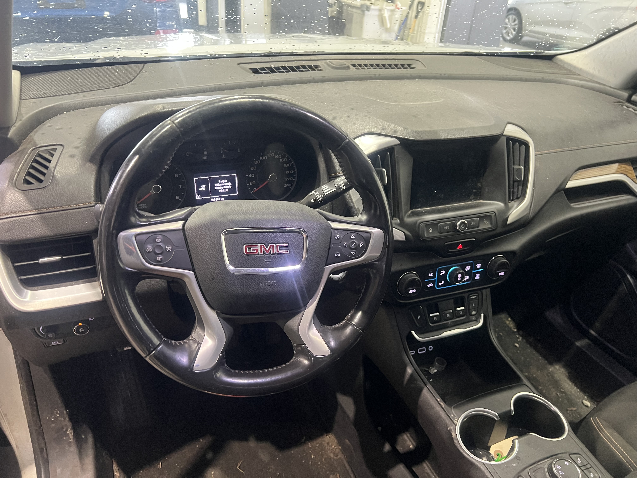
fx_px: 478
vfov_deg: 53.1
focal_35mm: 26
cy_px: 239
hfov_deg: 67.3
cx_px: 318
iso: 500
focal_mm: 5.7
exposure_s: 1/60
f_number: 1.5
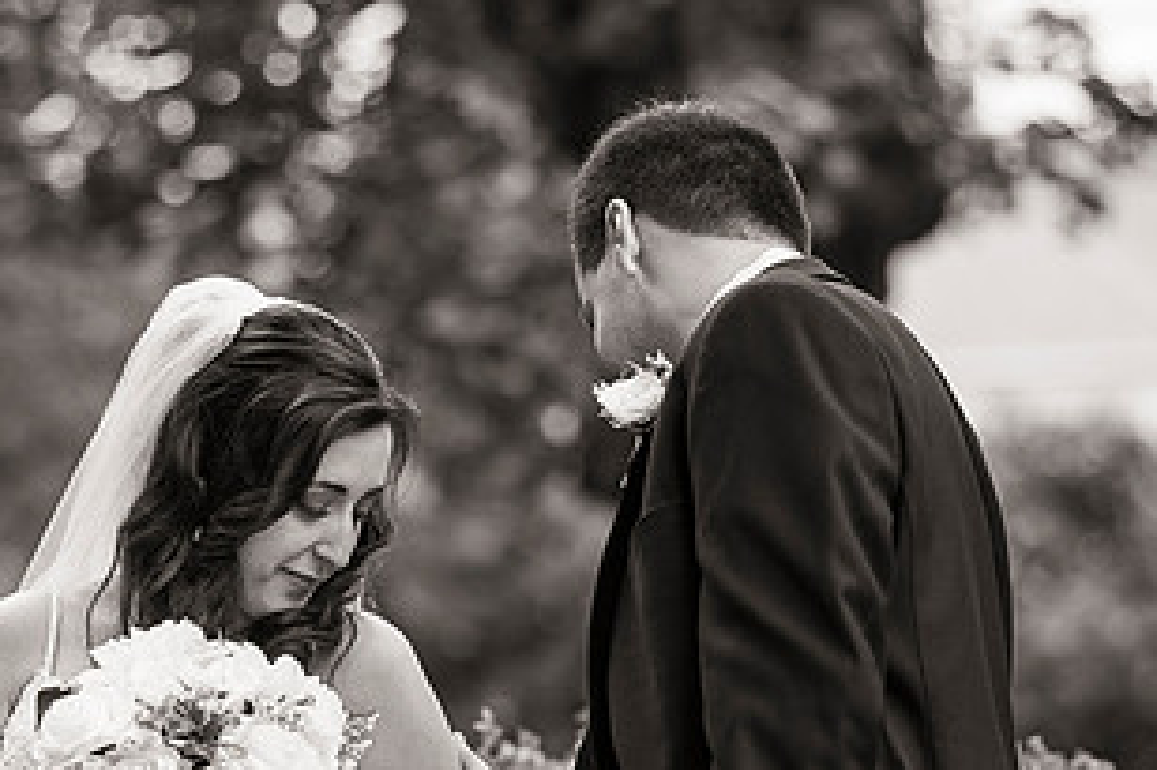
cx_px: 428
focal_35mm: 226
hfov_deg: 9.1
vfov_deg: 6.1
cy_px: 571
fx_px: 7259
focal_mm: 120
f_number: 2.8
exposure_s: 1/1000
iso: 200
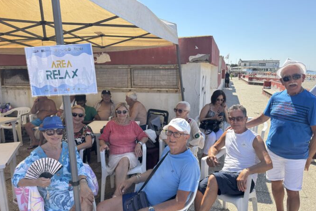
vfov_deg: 49.4
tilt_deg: -11.6
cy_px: 120
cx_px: 159
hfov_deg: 69.4
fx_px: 228
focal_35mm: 26
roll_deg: -0.1
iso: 80
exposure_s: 1/2174
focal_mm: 6.76
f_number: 1.78
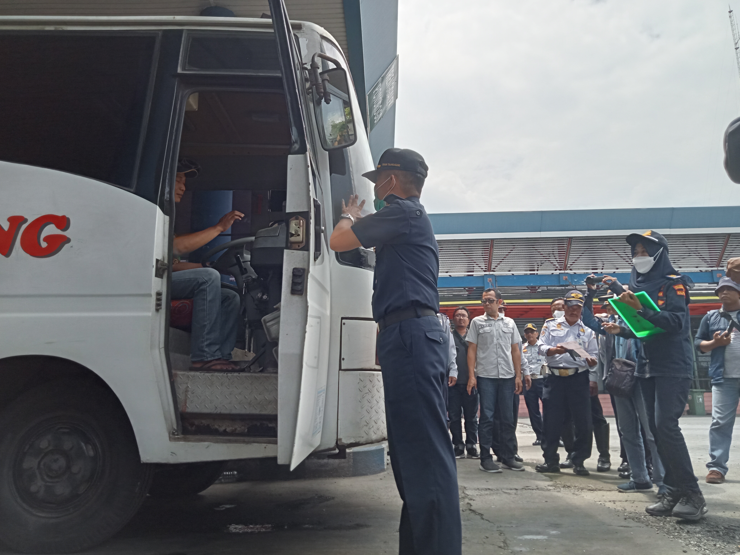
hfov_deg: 63.4
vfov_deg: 49.7
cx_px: 370
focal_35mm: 28
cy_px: 278
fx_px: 599
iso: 100
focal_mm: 3.46
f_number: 2.2
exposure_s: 1/622
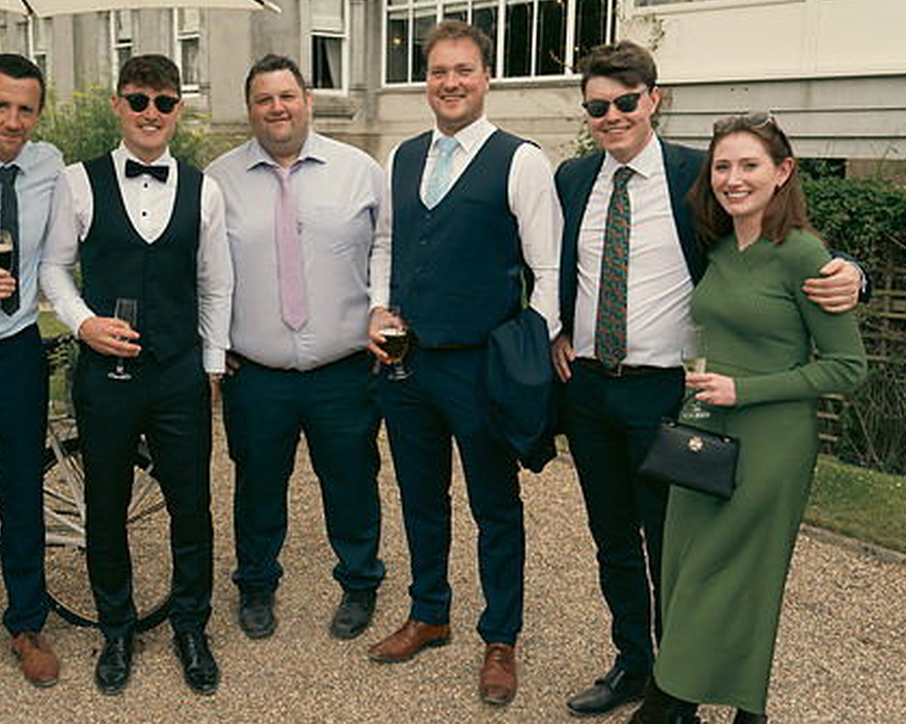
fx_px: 1046
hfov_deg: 46.3
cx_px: 320
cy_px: 334
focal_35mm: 39
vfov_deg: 38.2
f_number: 3.5
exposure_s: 1/500
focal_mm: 30
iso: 125
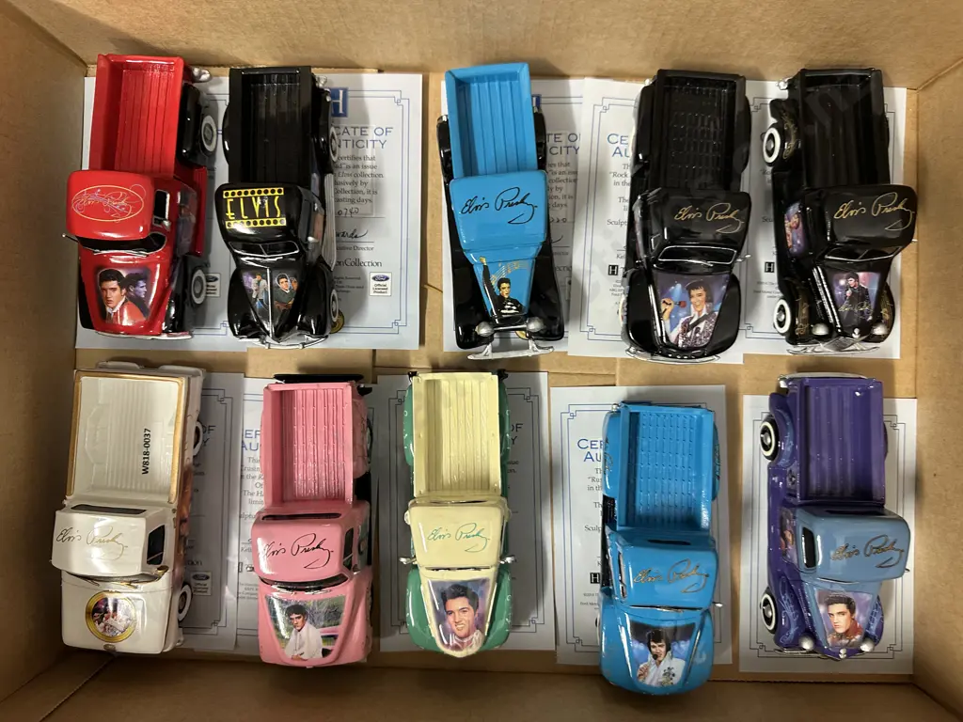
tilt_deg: -87.7
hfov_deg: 71.6
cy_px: 361
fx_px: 668
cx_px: 482
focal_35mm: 24
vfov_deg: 56.8
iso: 200
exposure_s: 1/50
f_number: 1.78
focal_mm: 6.86
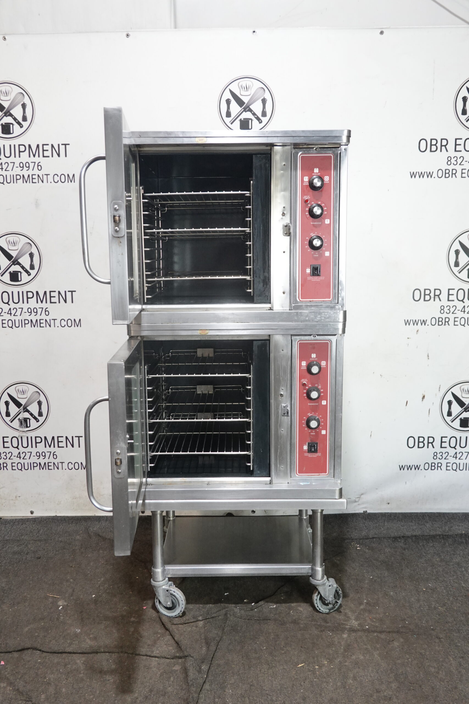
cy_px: 352
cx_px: 234
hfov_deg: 43.6
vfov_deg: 61.9
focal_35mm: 30
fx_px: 586
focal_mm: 11.29
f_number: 3.2
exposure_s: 1/30
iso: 640
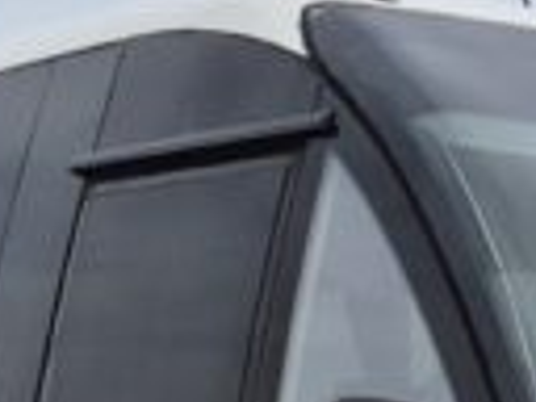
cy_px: 687
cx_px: 540
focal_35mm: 144
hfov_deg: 13.5
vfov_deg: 9.8
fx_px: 2230
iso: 25
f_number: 1.8
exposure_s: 1/1667
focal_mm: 5.4
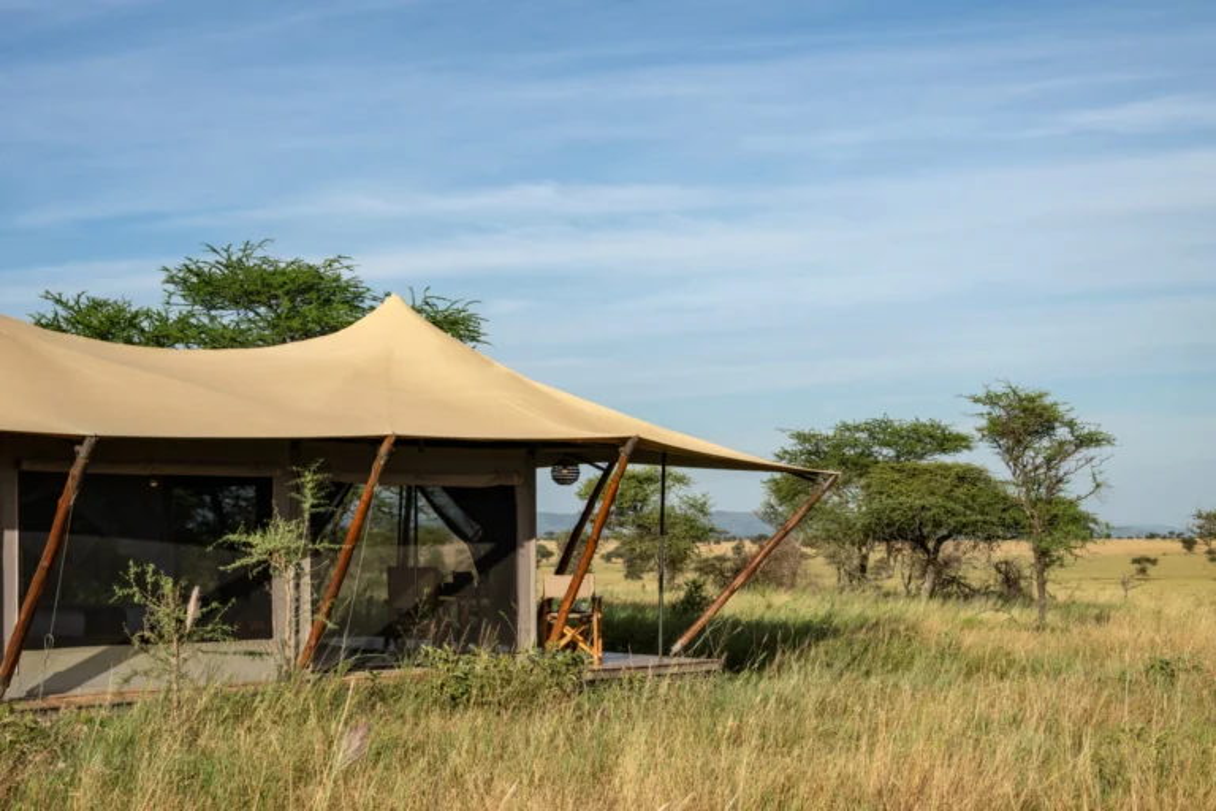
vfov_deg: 24.6
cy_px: 406
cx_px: 608
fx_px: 1858
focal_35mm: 55
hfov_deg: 36.2
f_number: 16
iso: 200
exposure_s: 1/125
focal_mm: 55
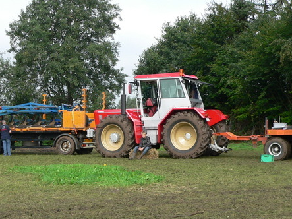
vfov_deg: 22.4
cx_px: 83
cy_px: 156
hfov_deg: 29.5
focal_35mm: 65
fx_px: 548
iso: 80
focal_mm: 6
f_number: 4
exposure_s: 1/250
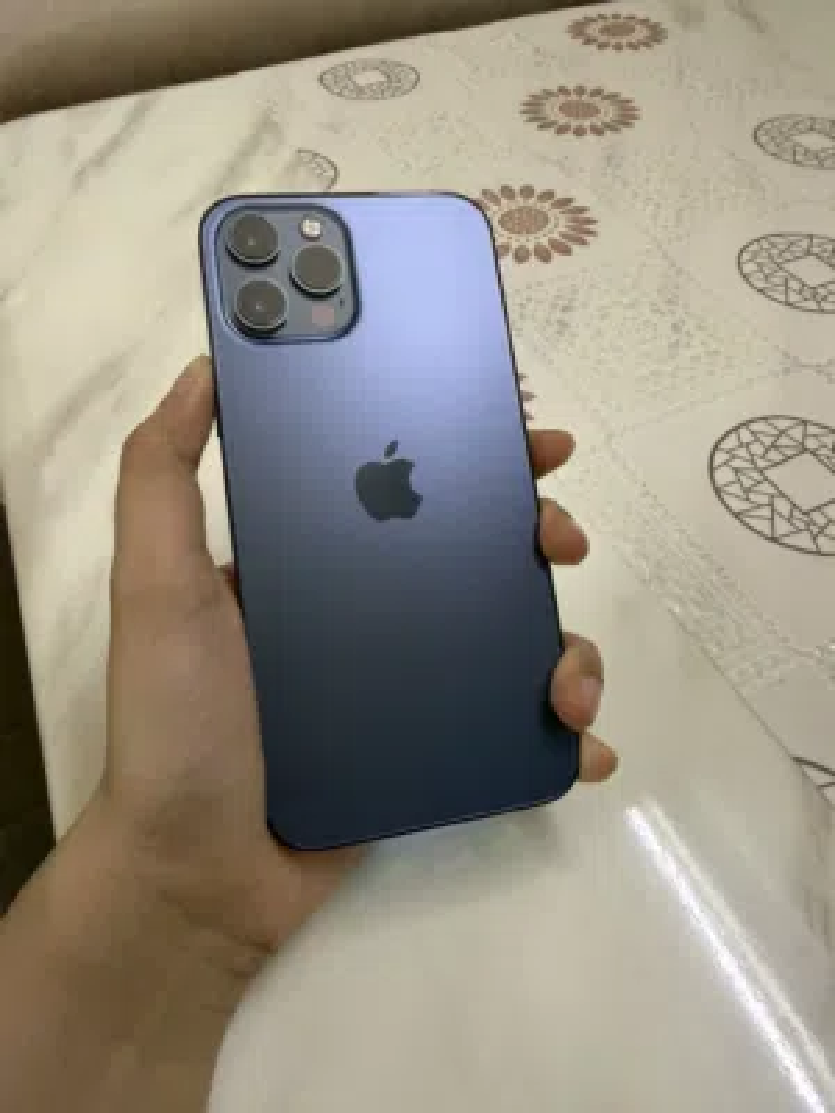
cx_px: 418
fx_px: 772
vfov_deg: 71.6
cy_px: 556
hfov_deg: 56.8
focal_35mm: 24
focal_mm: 2.22
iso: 500
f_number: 2.2
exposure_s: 1/60
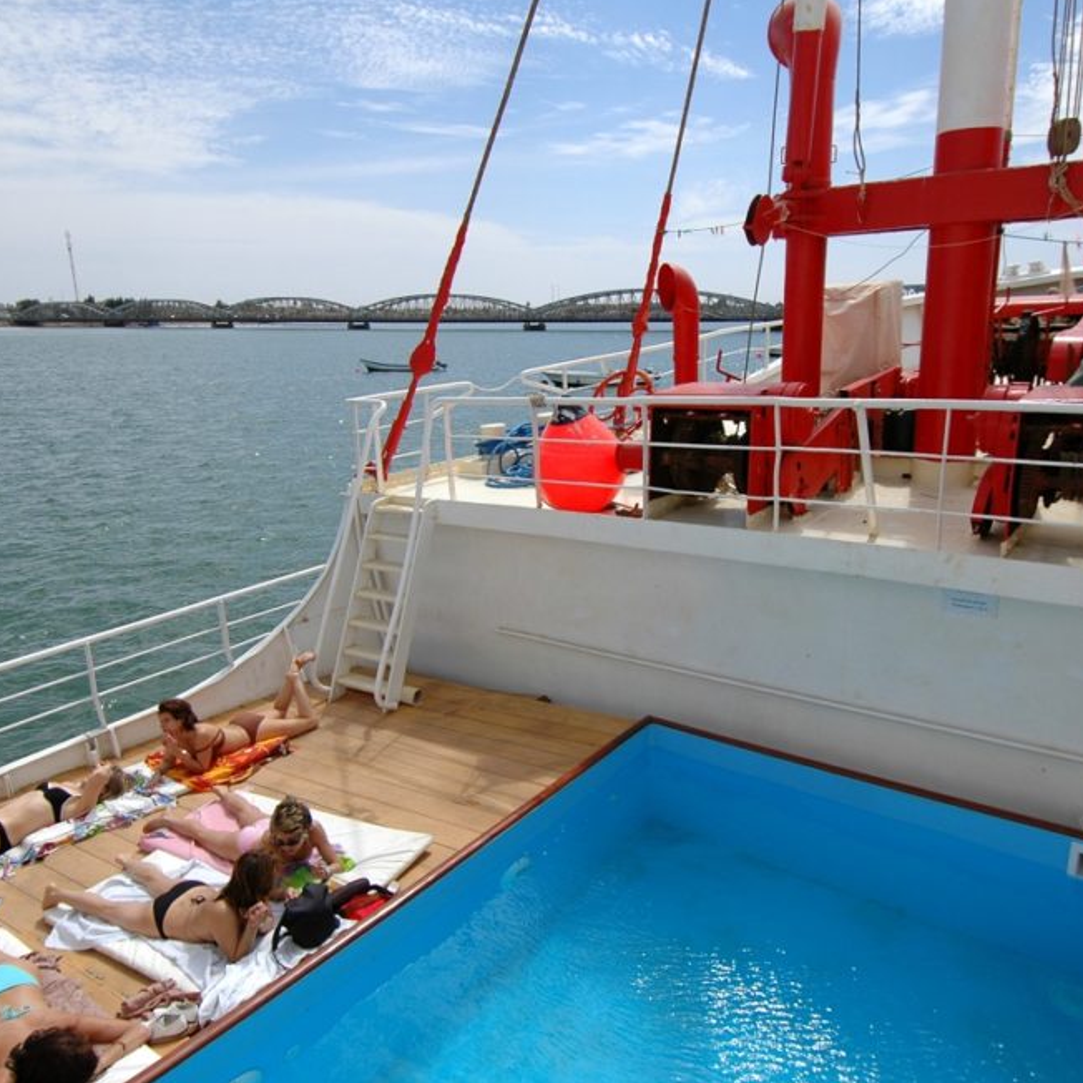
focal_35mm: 24
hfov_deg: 65.0
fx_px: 850
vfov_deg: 65.0
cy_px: 560
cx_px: 548
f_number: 5
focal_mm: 12
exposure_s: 1/2000
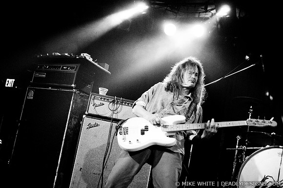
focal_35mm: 45
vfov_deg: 29.8
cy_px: 94
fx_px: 353
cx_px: 142
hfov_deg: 43.7
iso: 1000
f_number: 1.8
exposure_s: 1/50
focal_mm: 30
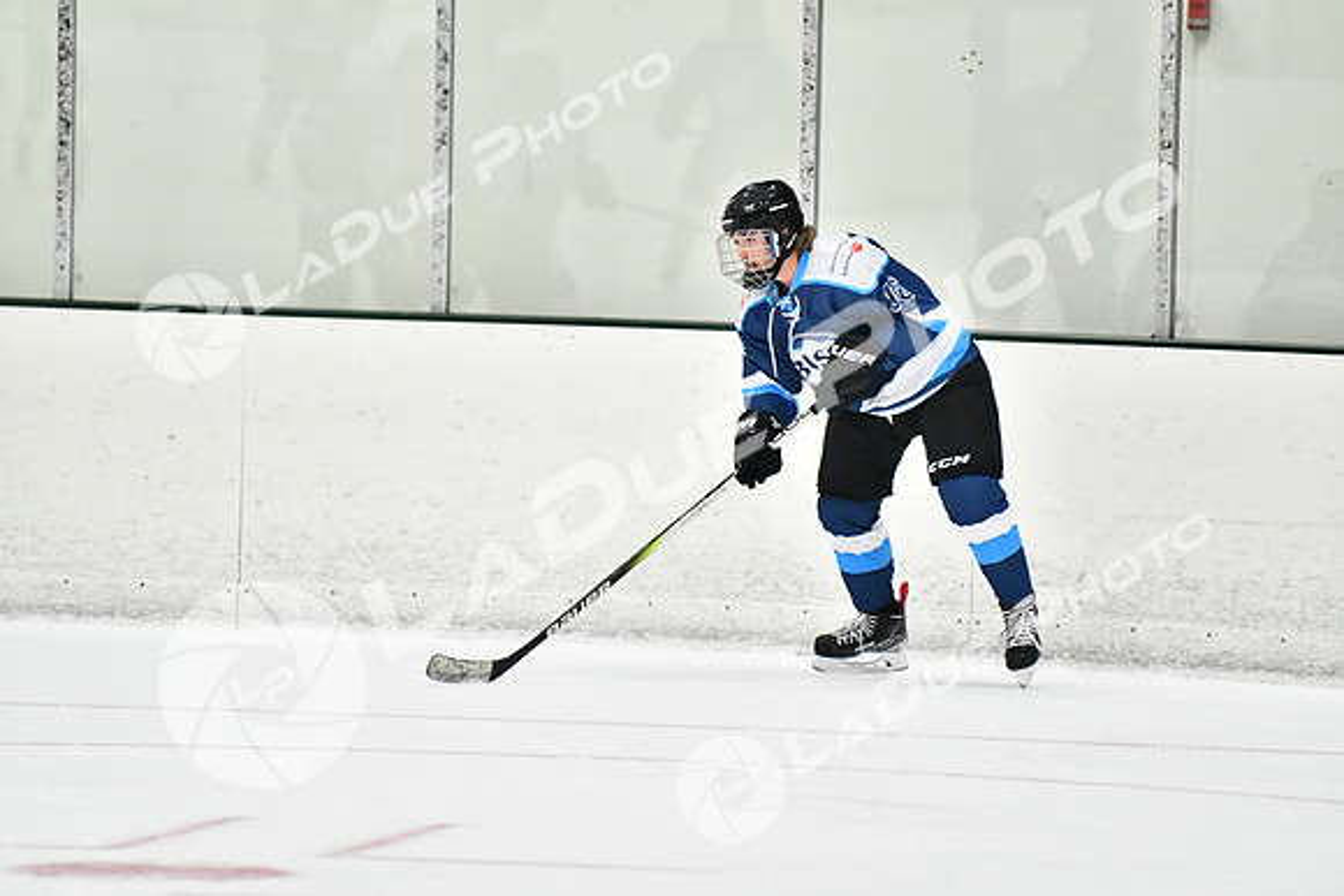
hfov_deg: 7.2
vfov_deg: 4.8
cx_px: 672
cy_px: 448
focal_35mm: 285
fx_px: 10642
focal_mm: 190
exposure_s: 1/1250
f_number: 2.8
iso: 6400
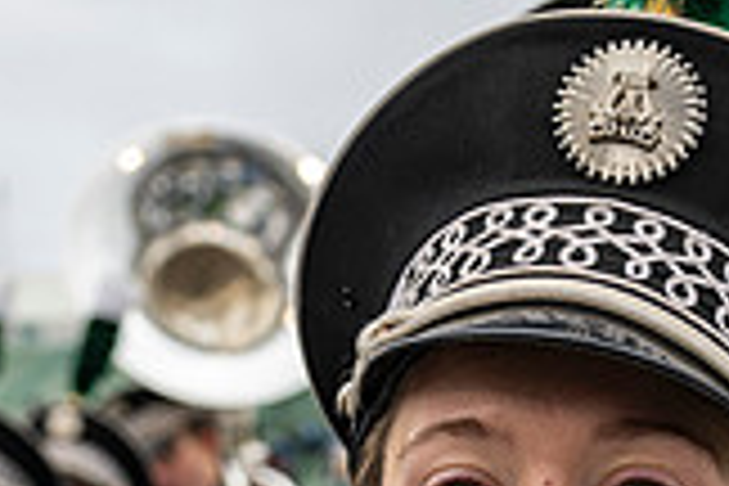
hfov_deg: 23.5
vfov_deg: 14.8
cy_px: 722
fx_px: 1741
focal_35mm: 86
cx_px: 500
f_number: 2.8
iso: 100
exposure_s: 1/500
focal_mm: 24
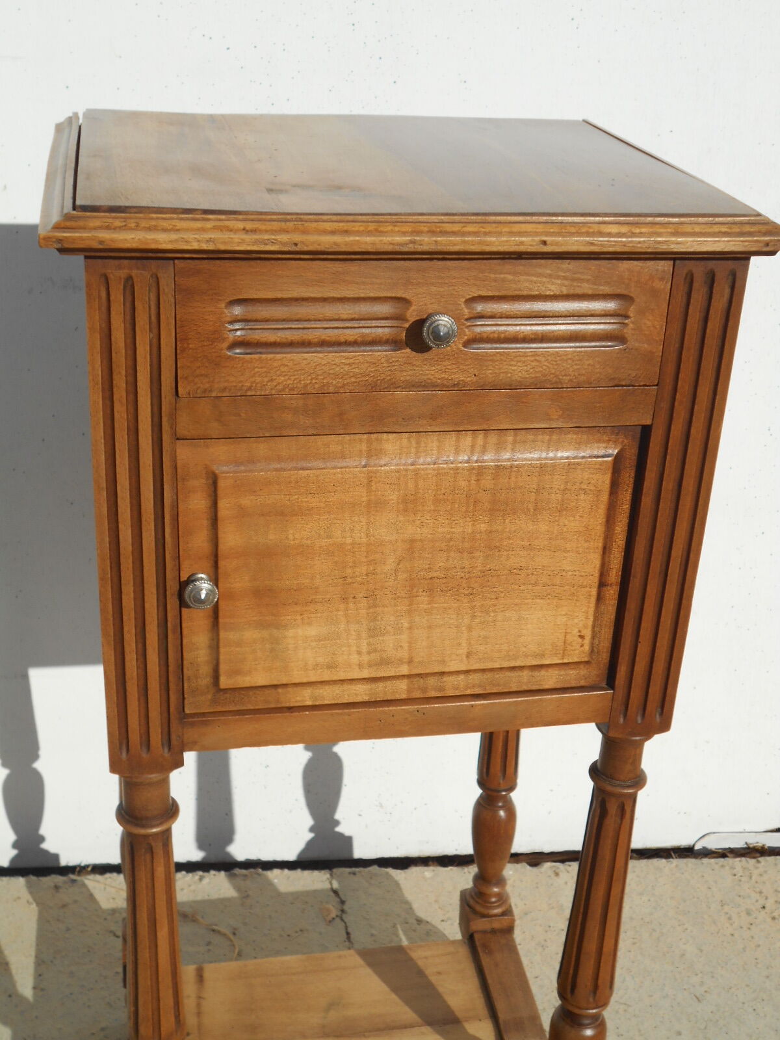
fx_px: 1322
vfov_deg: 42.9
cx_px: 390
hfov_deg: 32.9
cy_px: 520
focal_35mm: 44
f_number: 4.2
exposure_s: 1/1250
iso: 80
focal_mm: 7.7
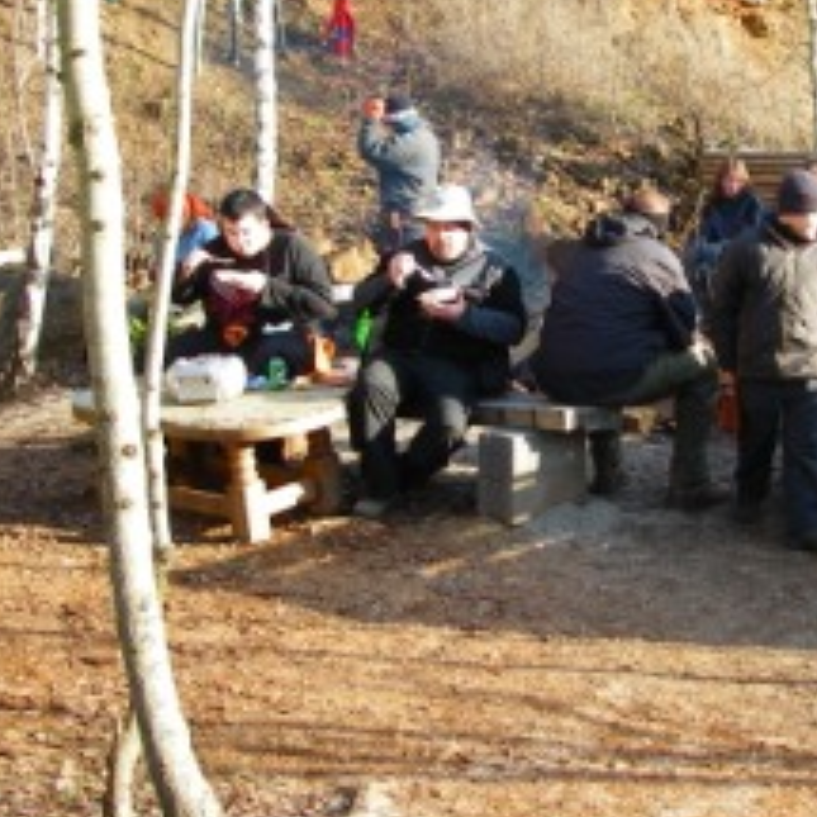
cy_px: 338
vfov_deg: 24.6
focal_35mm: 70
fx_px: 1869
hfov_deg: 24.2
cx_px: 669
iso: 64
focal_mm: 6.3
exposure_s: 1/100
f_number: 3.3
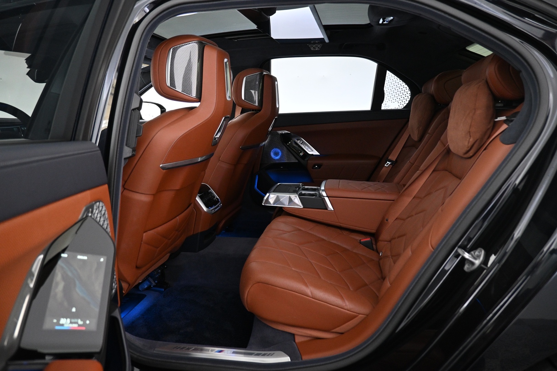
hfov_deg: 73.7
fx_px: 371
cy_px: 186
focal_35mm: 24
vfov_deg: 53.1
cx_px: 278
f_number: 3.5
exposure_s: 1/20
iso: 1600
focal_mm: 16
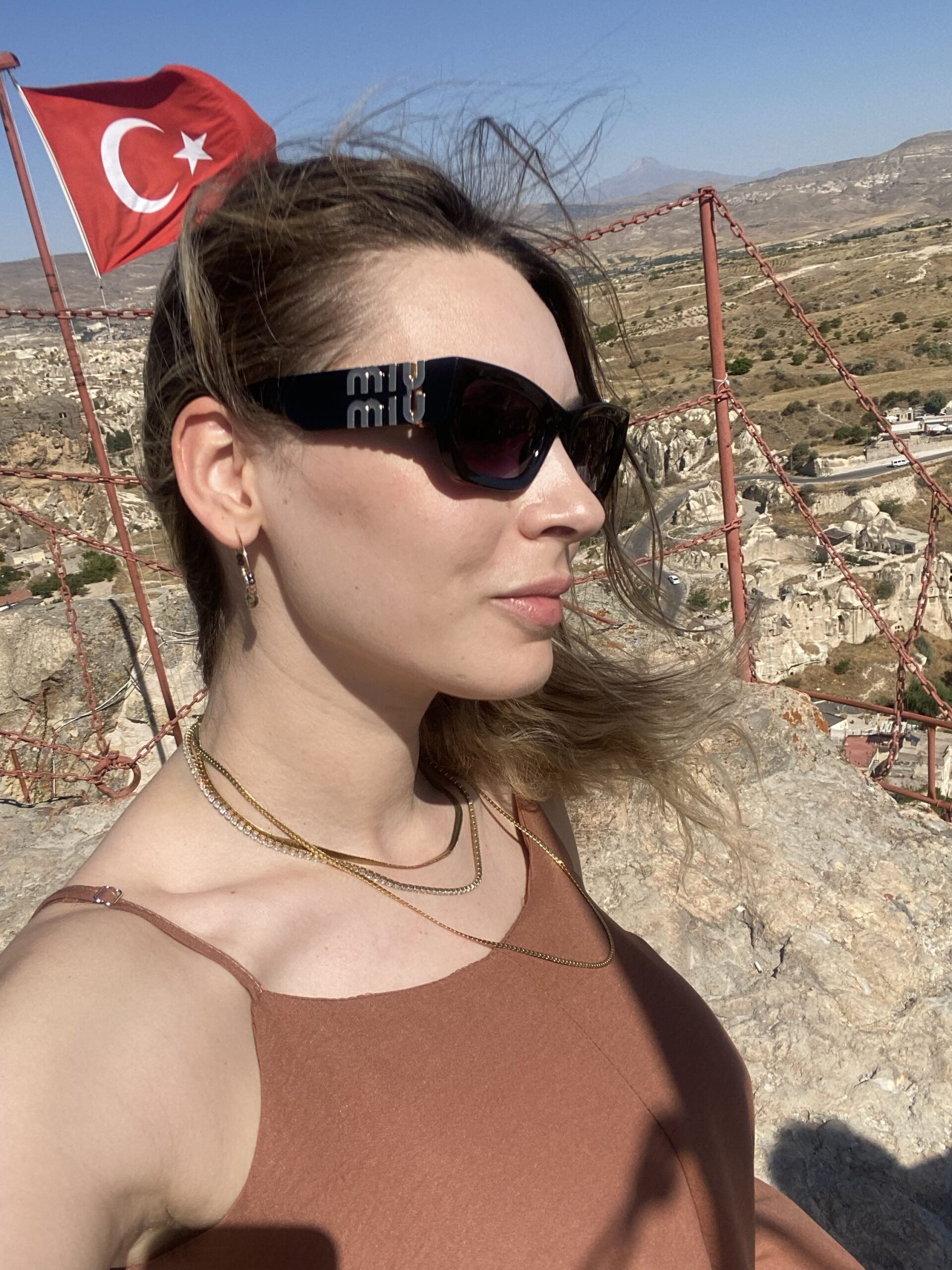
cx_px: 476
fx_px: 1100
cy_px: 635
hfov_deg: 46.8
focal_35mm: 30
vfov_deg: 60.0
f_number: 2.2
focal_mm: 2.71
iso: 25
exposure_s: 1/1923
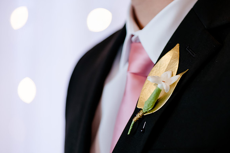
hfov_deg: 15.7
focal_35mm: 130
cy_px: 82
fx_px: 833
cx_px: 143
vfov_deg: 10.5
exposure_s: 1/200
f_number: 3
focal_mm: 105
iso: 2000
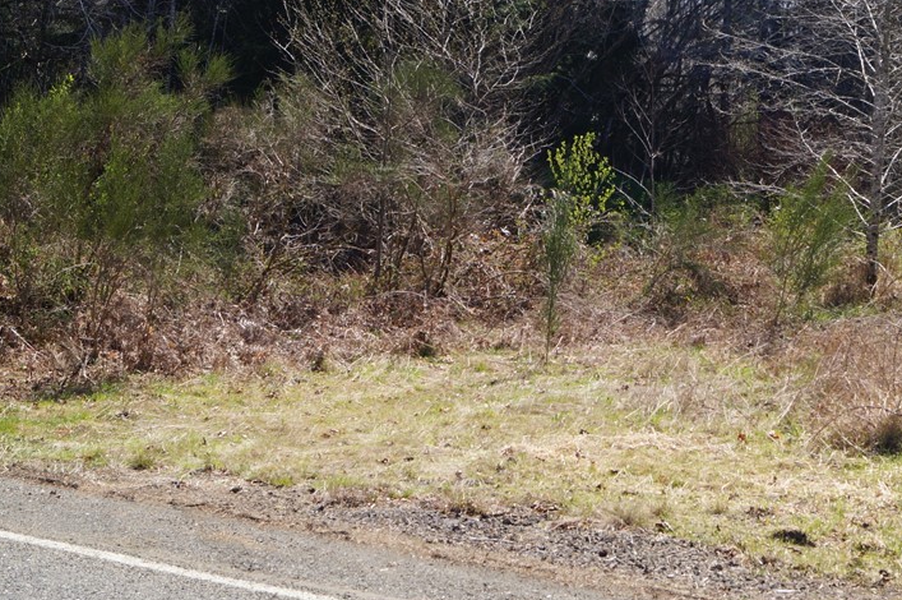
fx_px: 1502
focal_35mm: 60
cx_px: 632
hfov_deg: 33.0
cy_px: 237
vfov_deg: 22.5
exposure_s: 1/80
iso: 100
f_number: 11
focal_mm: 26
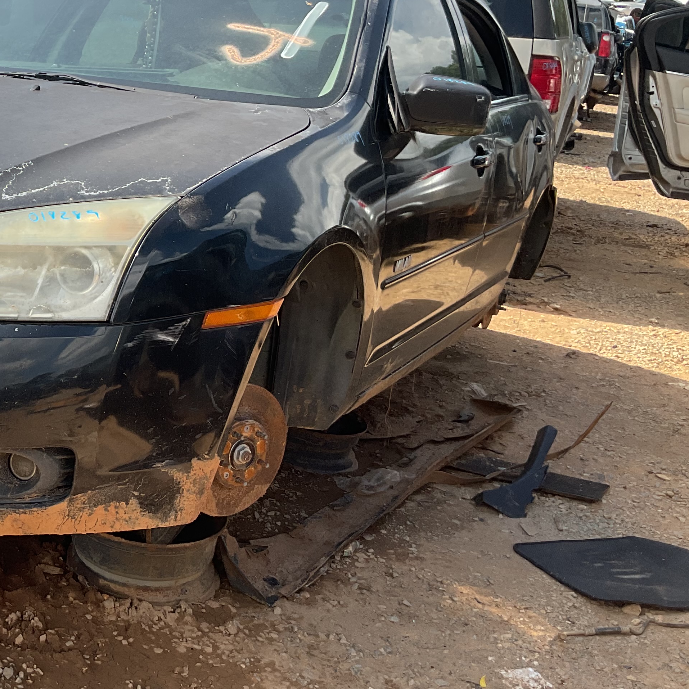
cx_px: -1
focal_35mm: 54
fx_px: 1216
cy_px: 295
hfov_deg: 29.5
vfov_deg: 31.6
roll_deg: -4.6
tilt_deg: -16.4
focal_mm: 3
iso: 16
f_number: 1.8
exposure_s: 1/929
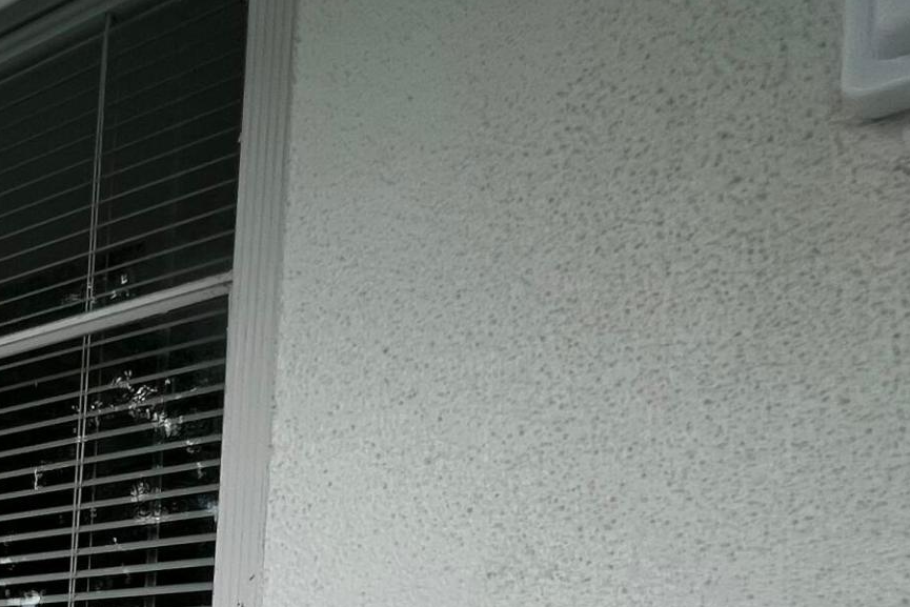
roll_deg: -0.9
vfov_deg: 25.1
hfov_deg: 28.1
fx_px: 1138
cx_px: -467
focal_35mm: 45
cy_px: 823
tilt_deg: -4.0
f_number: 1.8
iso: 32
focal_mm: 1.57
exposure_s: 1/371
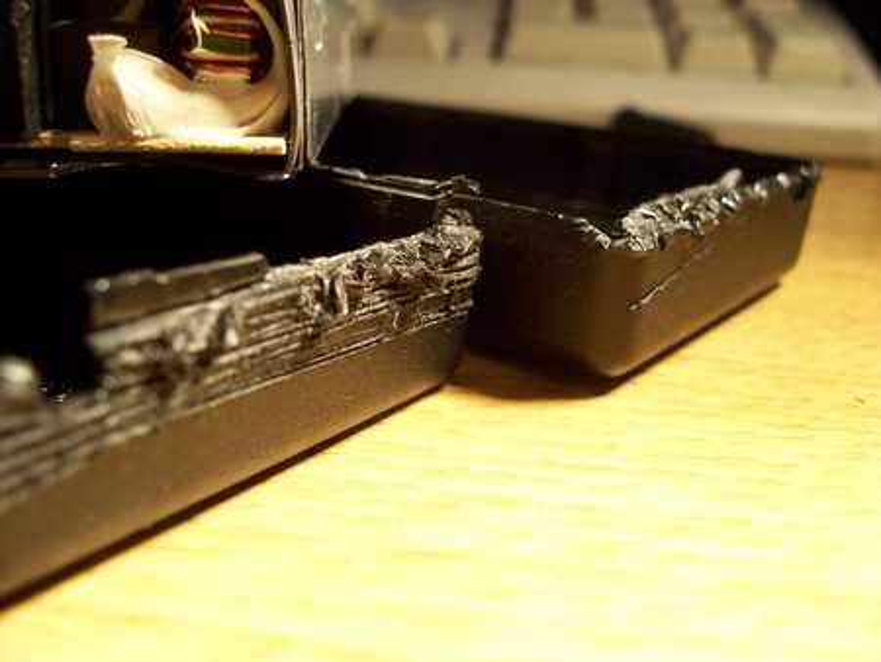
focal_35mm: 35
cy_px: 331
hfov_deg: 52.6
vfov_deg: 40.7
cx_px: 440
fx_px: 891
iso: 80
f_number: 2.8
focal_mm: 6
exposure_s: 1/125
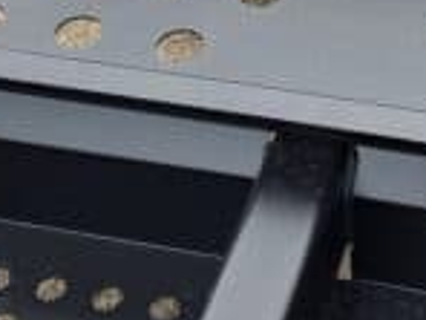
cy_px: -101
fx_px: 1526
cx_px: 377
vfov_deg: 11.6
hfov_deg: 15.7
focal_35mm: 124
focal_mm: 6.3
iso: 80
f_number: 1.7
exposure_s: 1/180
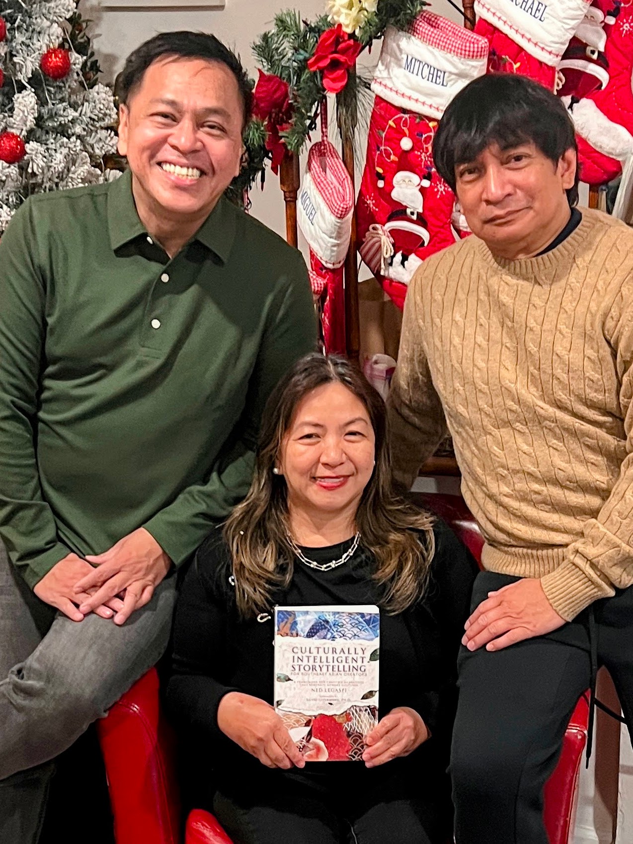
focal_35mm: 26
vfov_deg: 67.3
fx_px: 634
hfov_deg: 53.0
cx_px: 316
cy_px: 422
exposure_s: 1/40
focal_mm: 5.7
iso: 400
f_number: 1.5
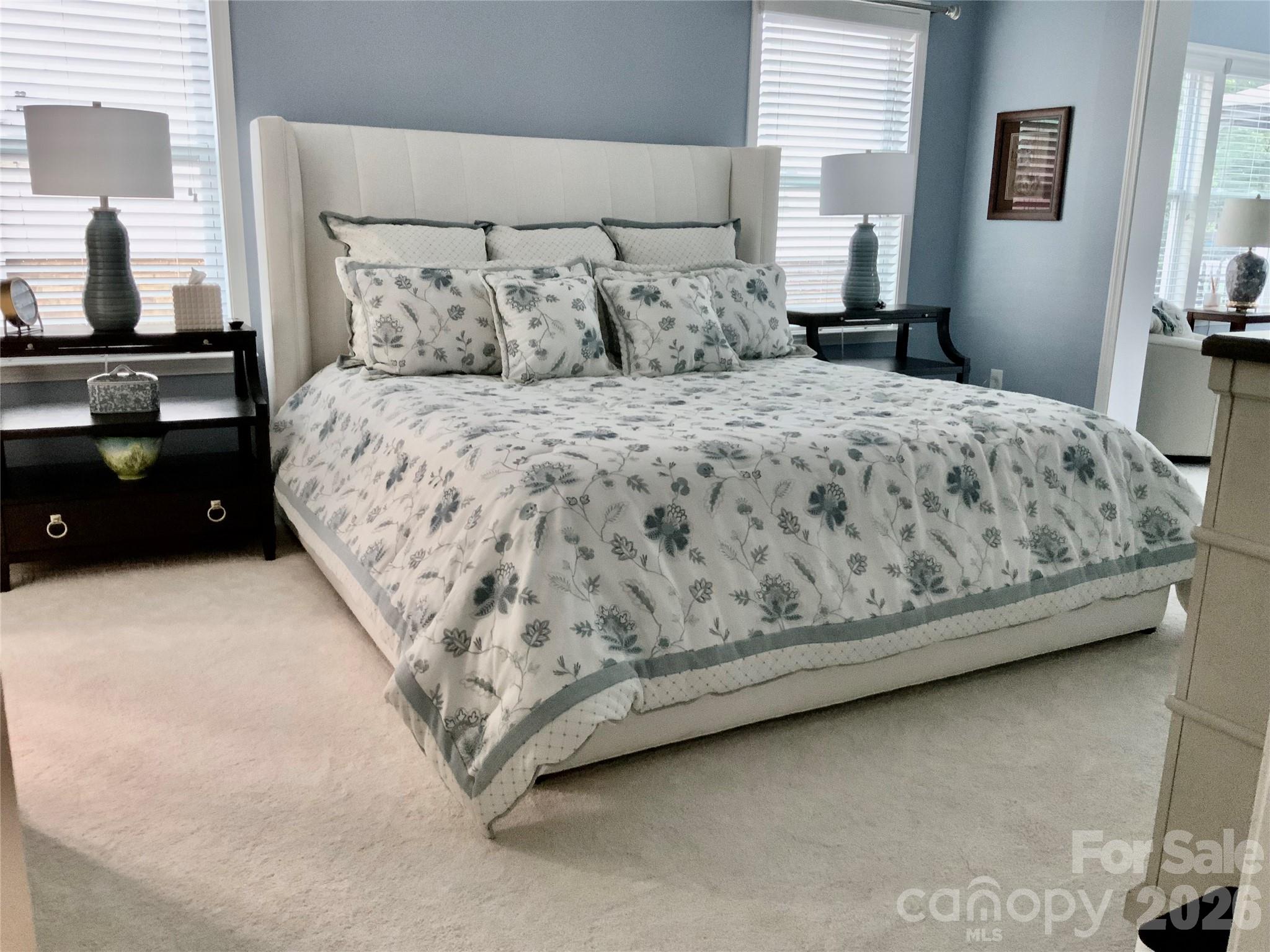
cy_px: 476
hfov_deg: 61.7
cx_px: 635
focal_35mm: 29
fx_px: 1064
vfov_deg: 48.2
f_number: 1.8
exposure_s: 1/40
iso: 320
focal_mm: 3
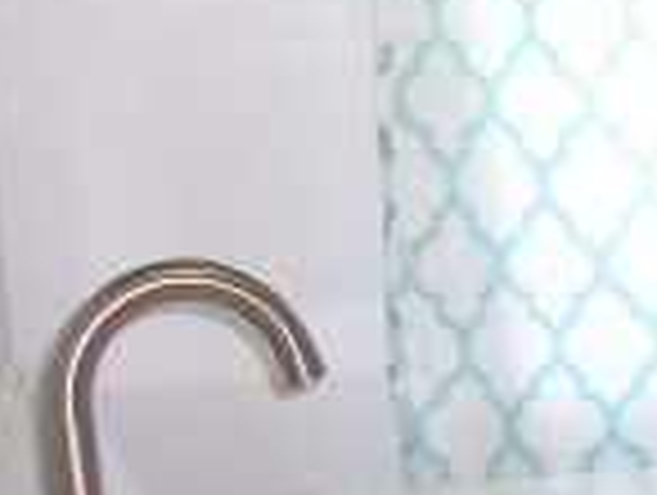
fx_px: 2947
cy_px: 734
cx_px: 1339
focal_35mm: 155
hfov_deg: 11.4
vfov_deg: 9.4
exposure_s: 1/60
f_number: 2.7
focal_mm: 5.6
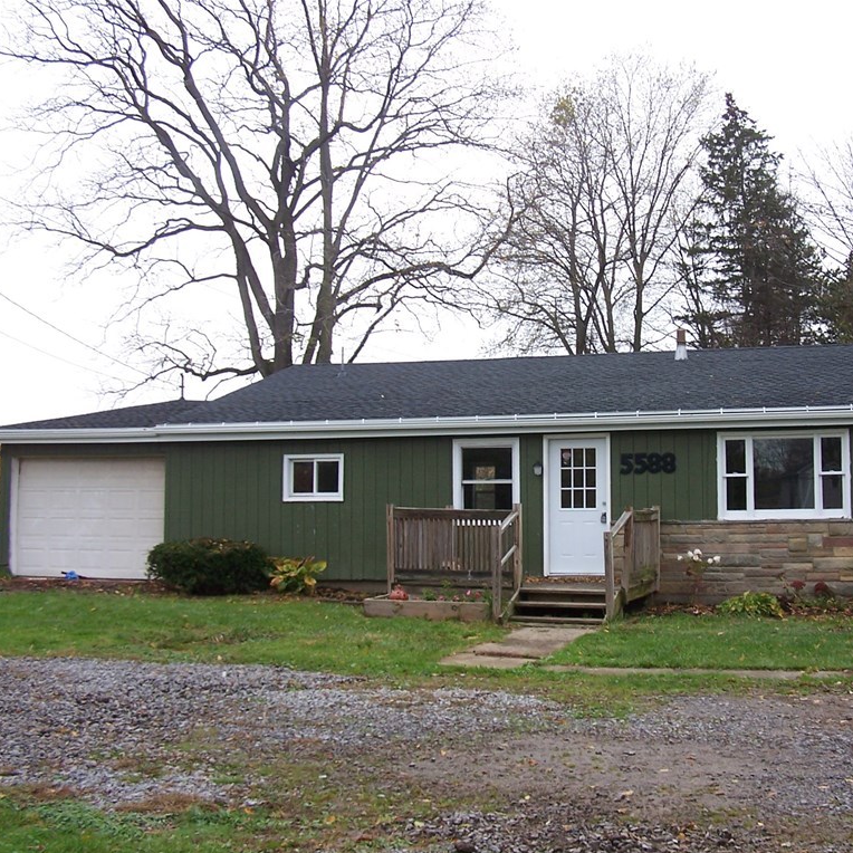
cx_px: 565
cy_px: 428
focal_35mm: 45
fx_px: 1255
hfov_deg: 37.2
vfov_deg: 37.6
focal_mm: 6.3
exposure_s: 1/90
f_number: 2.8
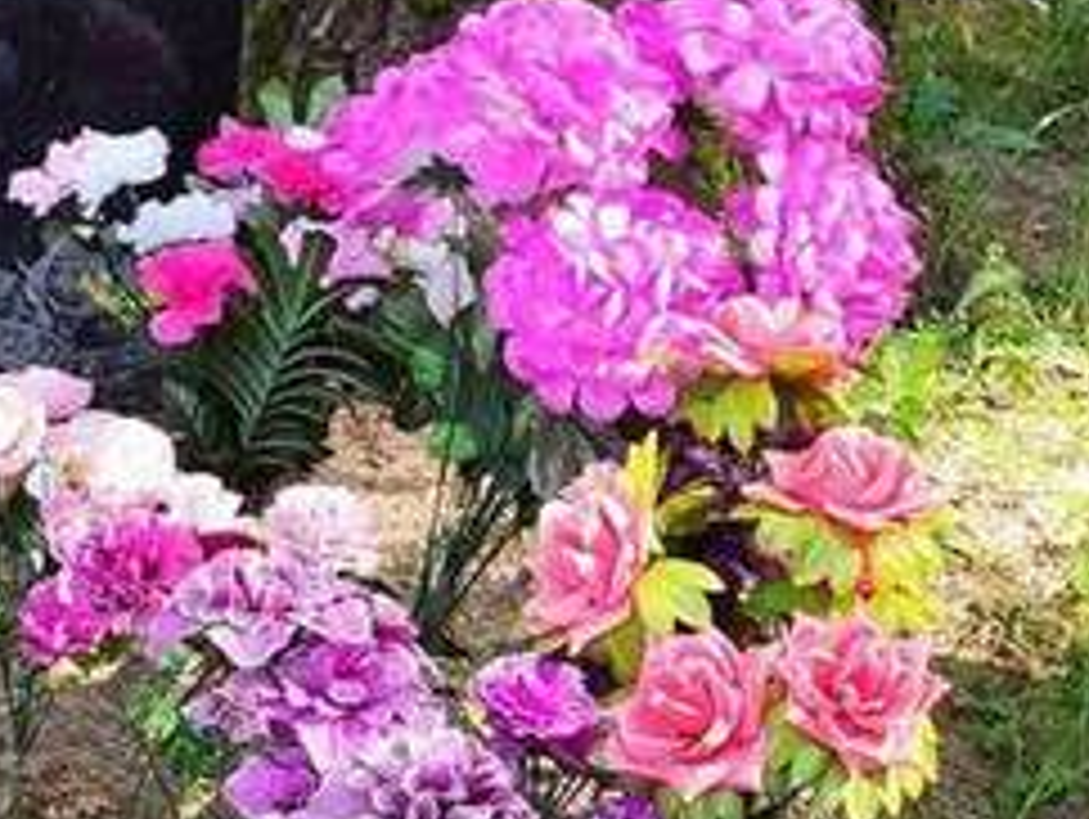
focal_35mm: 110
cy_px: 364
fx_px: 3464
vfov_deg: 13.5
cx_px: 1098
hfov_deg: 17.4
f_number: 1.75
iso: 120
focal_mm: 4.77
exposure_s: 1/100
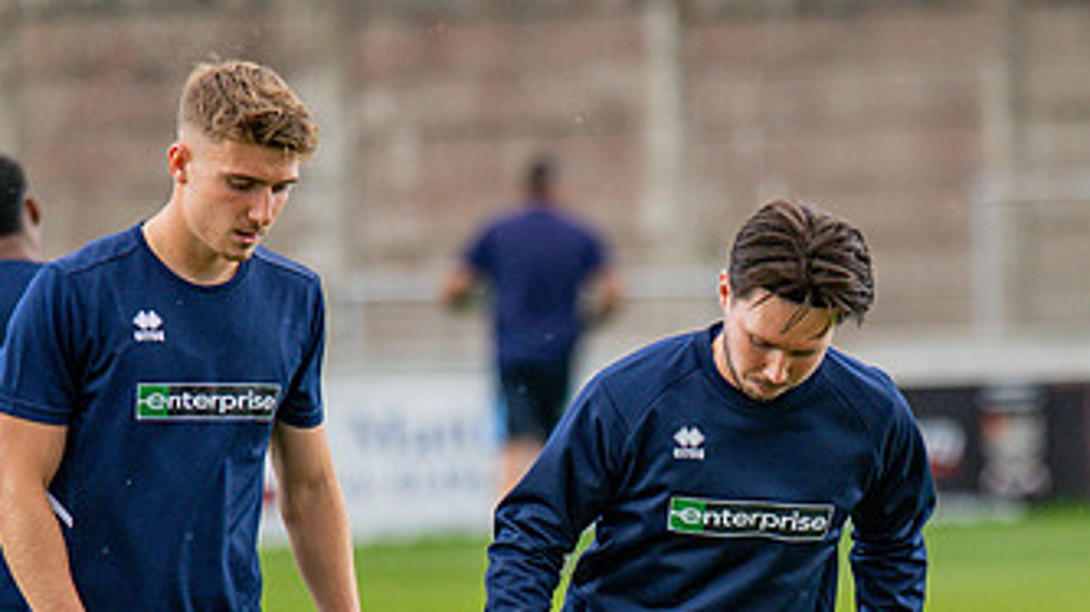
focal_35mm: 424
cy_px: 564
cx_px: 720
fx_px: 12250
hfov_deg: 5.1
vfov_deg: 2.9
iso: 400
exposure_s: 1/1600
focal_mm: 135
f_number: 1.8
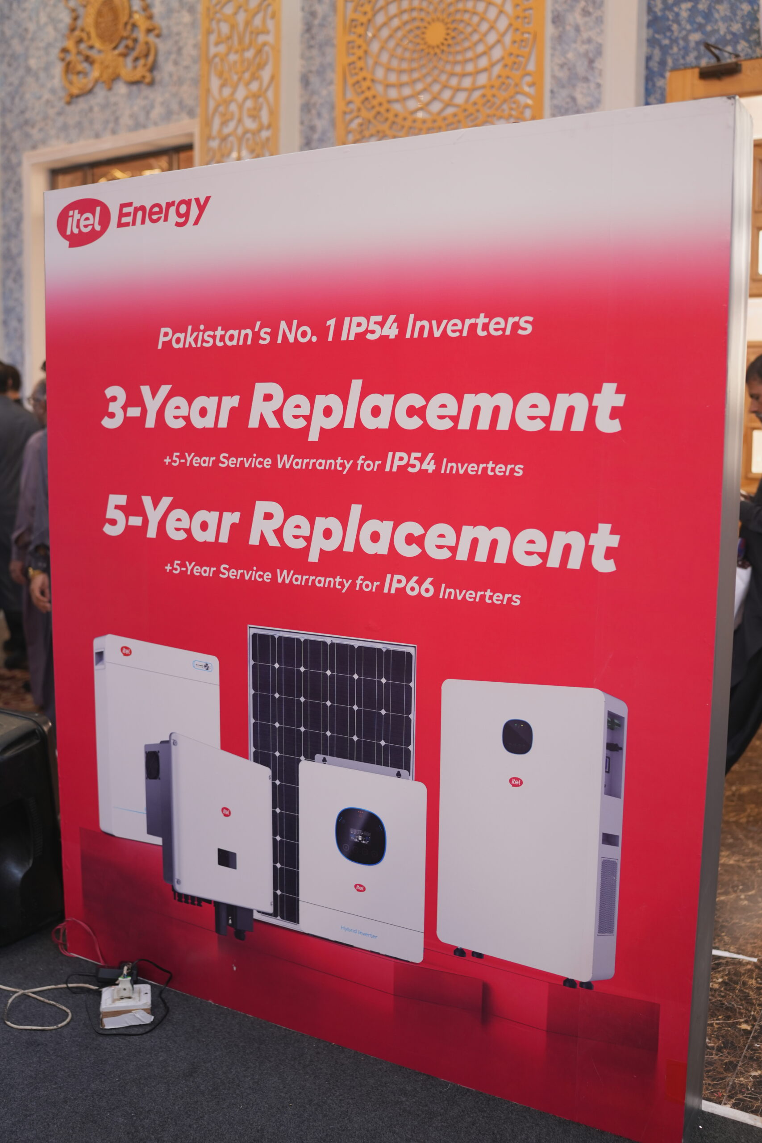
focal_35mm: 35
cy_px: 572
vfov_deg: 54.4
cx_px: 381
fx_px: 1111
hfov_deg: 37.9
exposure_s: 1/125
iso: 800
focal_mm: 35
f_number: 2.2
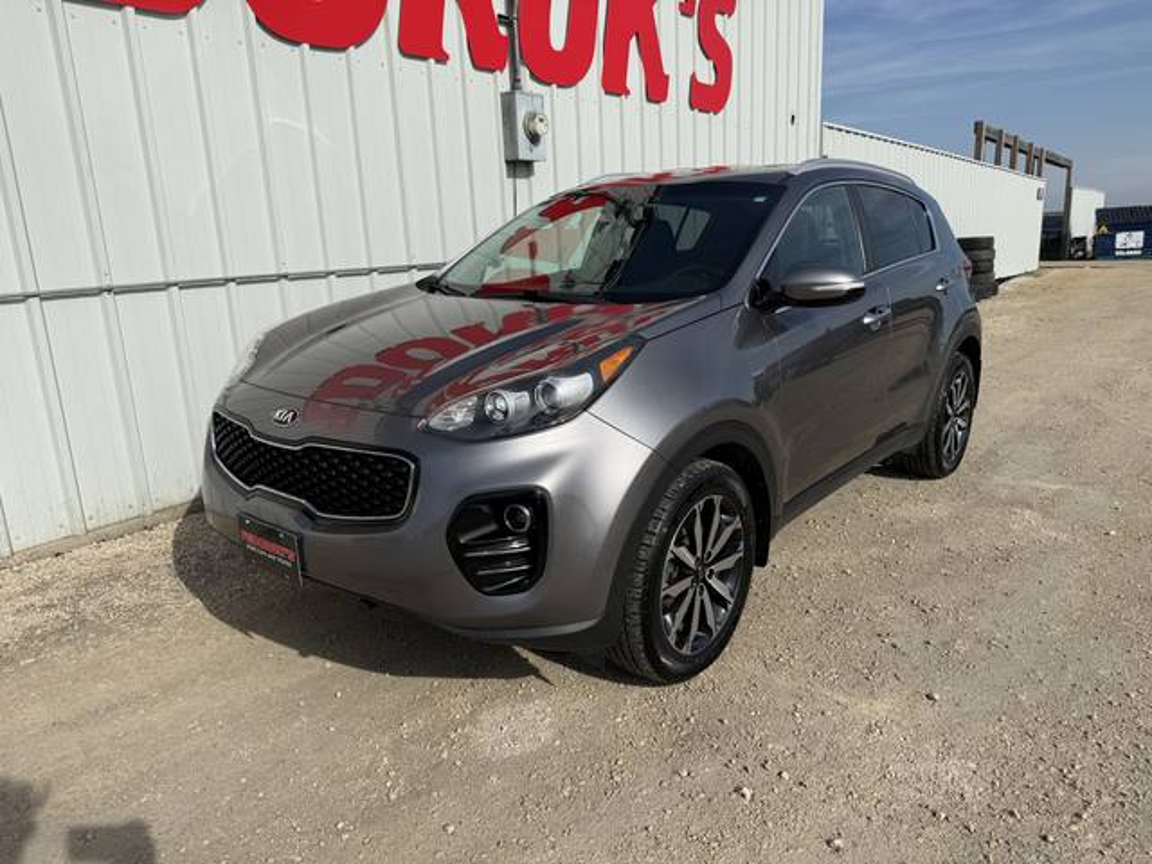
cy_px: 432
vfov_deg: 56.8
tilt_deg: -13.7
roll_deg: +1.9
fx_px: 799
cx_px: 576
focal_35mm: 24
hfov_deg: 71.6
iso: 80
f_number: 1.78
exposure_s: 1/7353
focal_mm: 6.76
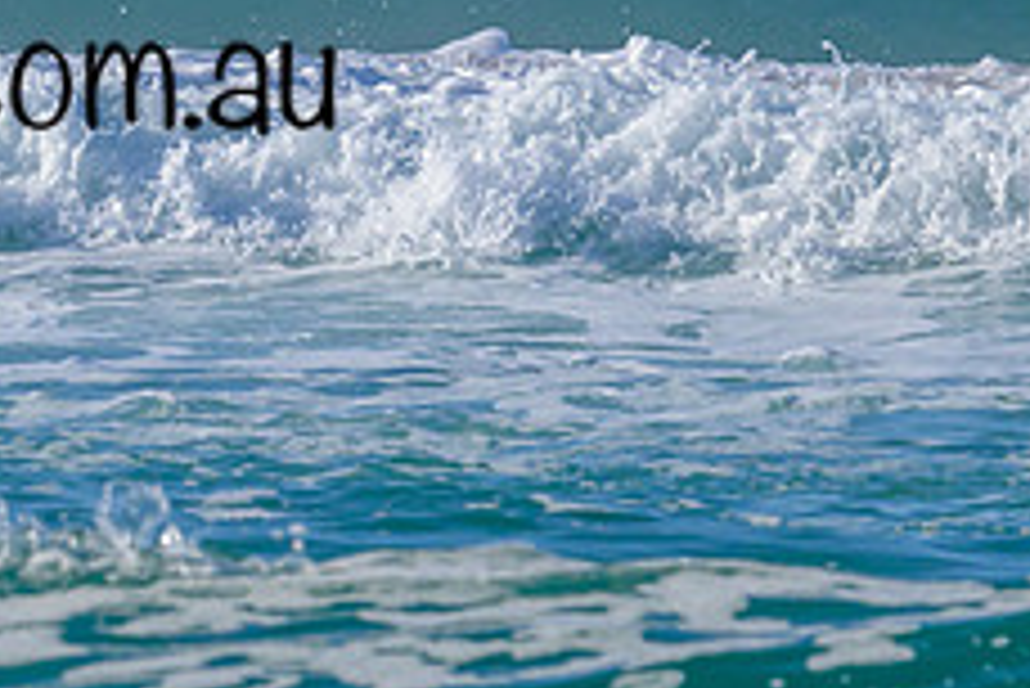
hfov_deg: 1.3
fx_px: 45376
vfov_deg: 0.9
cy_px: -244
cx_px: -446
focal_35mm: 1585
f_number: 10
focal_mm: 460
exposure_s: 1/2000
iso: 560
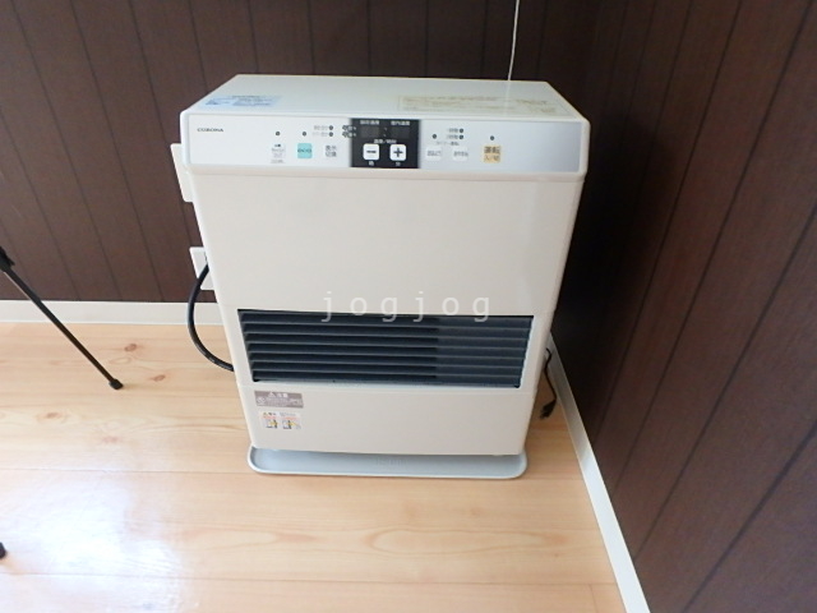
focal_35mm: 21
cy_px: 306
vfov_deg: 63.4
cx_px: 408
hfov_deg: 79.0
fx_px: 496
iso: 640
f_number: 3.5
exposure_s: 1/30
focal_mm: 3.7
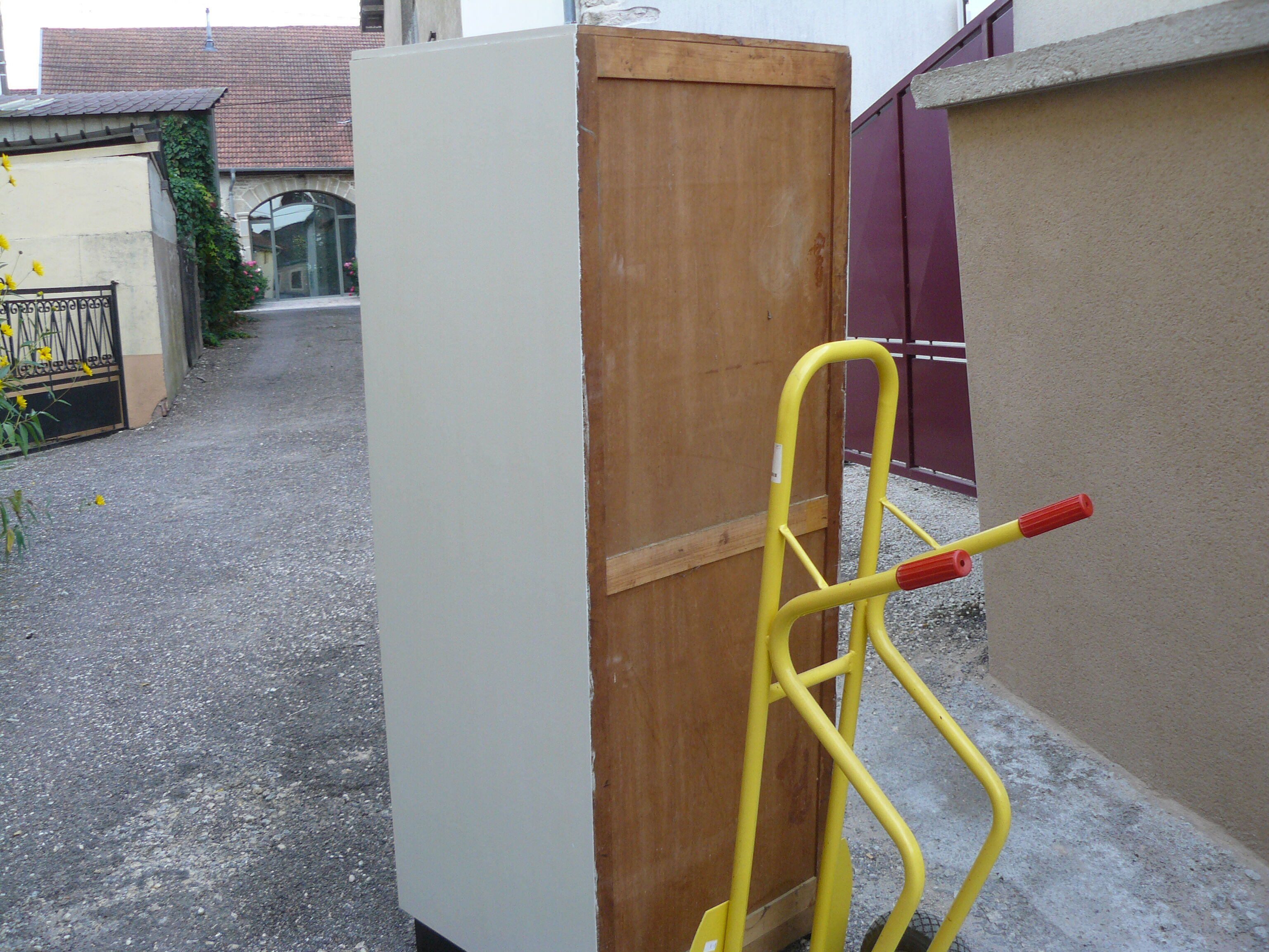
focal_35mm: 36
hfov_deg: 51.4
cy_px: 476
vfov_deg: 39.7
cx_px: 634
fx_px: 1320
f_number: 2.8
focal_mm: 6
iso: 100
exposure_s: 1/80
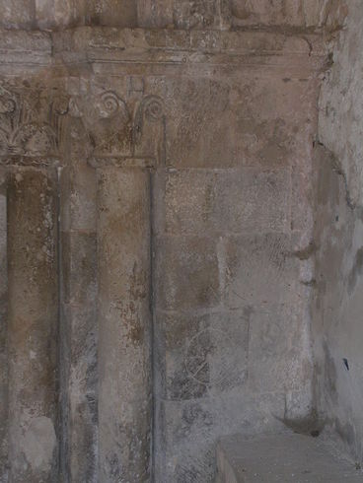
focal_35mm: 91
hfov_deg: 16.3
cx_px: 182
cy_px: 242
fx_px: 1271
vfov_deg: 21.5
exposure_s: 1/60.1
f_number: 4.2
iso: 91
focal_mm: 13.7
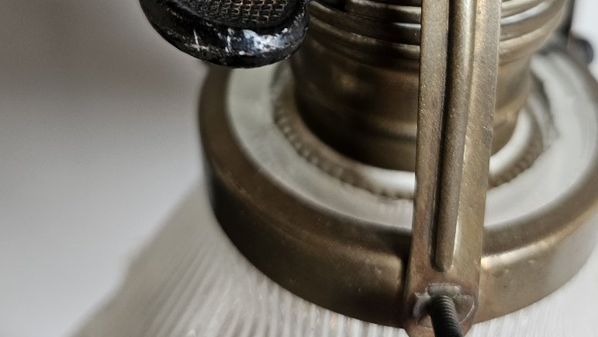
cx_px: 323
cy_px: -36
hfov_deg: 51.5
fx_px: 619
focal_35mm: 39
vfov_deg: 27.7
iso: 200
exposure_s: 1/100
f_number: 1.8
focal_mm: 5.4
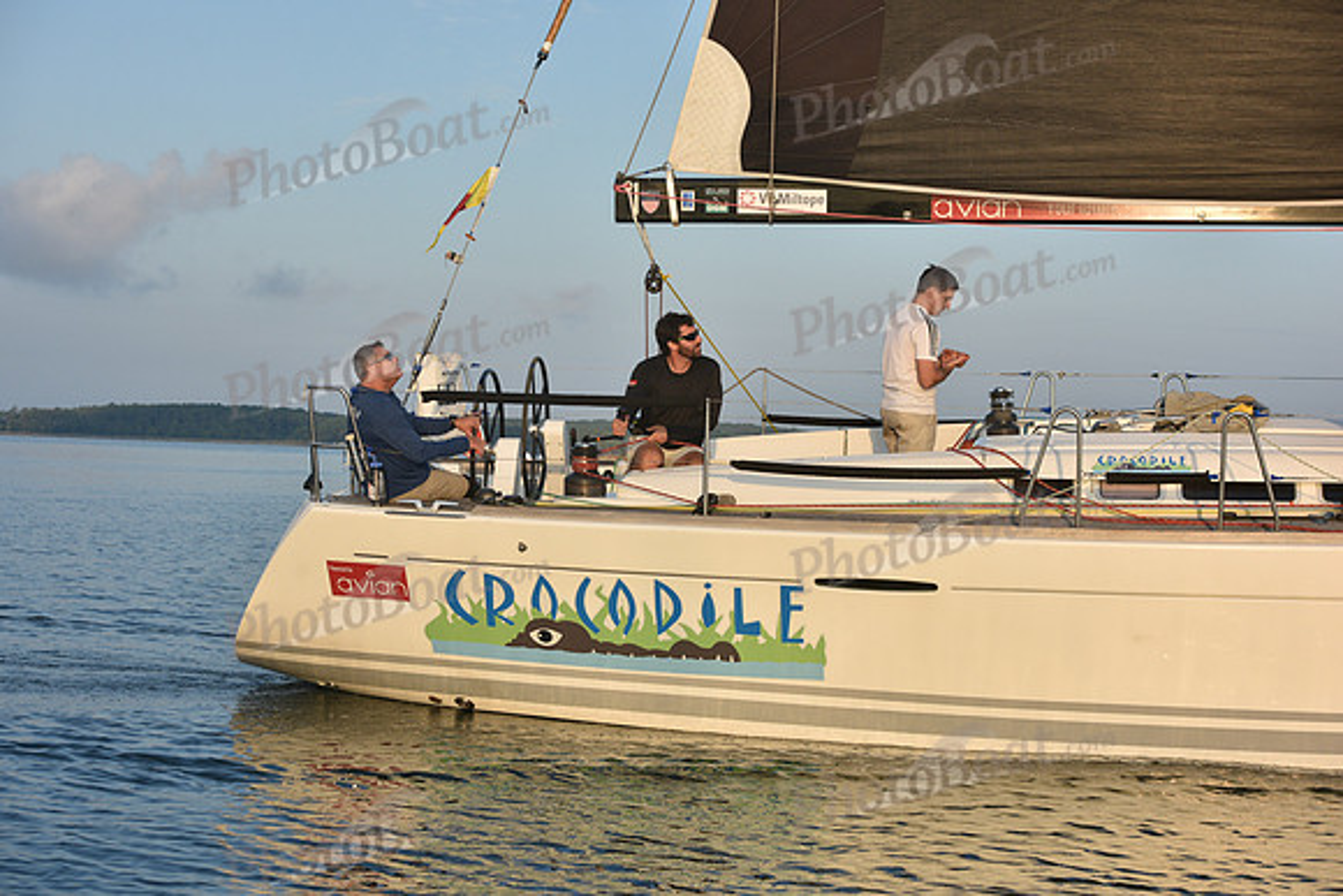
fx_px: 2612
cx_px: 672
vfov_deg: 19.5
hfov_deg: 28.8
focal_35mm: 70
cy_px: 448
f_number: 8
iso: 320
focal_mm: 70
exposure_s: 1/800
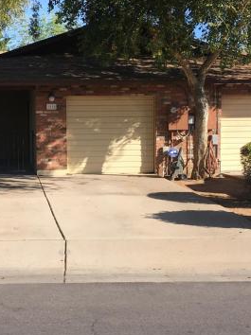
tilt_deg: -2.9
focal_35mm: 63
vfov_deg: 30.7
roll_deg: +1.2
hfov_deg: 23.0
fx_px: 610
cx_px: 56
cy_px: 159
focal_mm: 4.15
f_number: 2.2
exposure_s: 1/999
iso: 25
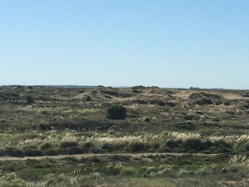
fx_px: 813
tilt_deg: -4.7
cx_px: 289
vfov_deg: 13.1
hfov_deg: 16.8
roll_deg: -2.7
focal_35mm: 113
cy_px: 146
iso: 32
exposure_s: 1/3049
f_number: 2.2
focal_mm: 4.15
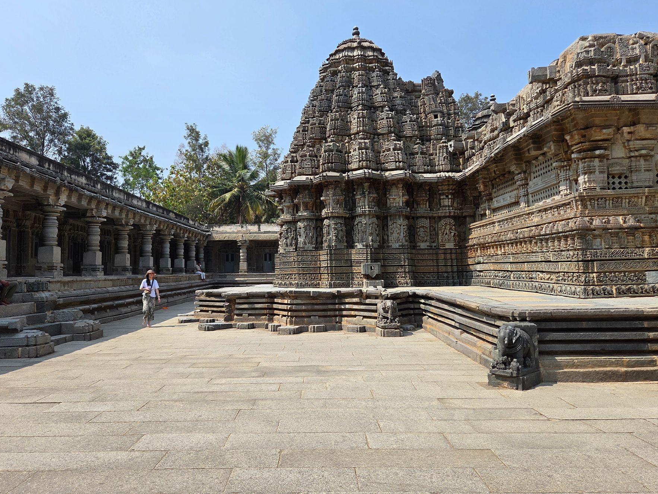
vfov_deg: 53.0
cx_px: 307
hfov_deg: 67.2
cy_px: 228
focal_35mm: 26
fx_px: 494
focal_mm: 5.4
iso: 80
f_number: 1.8
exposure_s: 1/3717
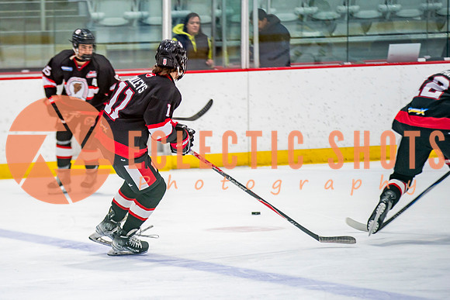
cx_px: 132
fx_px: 3014
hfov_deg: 8.5
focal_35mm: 241
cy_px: 172
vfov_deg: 5.7
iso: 800
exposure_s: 1/640
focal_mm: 168
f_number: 2.8
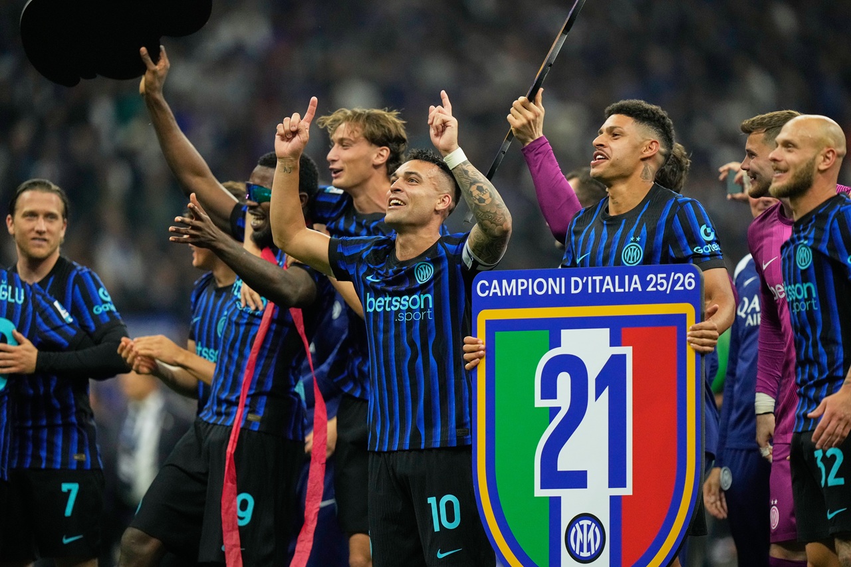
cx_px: 426
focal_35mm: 400
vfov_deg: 3.4
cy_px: 284
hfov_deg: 5.2
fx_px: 9454
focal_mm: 400
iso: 4000
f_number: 3.2
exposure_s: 1/2500
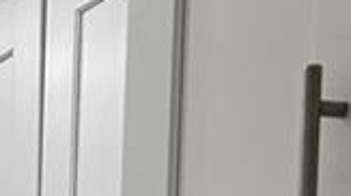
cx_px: -383
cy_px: 870
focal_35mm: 209
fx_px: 1942
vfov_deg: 5.0
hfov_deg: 9.5
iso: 80
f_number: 1.5
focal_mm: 5.7
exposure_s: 1/120
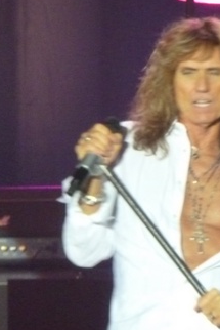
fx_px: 7938
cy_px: 166
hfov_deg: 1.6
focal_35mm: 867
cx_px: 339
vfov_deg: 2.4
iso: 800
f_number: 5.9
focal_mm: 68.8
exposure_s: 1/25
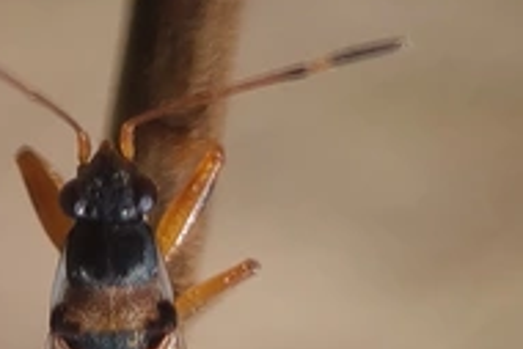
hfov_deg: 22.2
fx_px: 1323
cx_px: 140
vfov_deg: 14.8
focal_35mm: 91
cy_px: 356
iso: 50
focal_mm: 5.4
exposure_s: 1/1000
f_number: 1.8
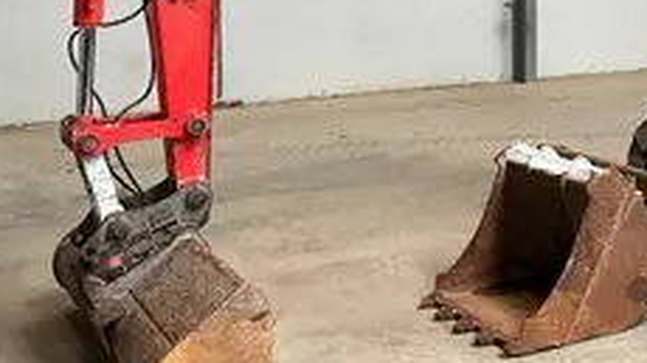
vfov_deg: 17.8
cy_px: -6
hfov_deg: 30.1
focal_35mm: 66
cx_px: 616
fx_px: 1131
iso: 64
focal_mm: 3
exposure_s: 1/73
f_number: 1.8
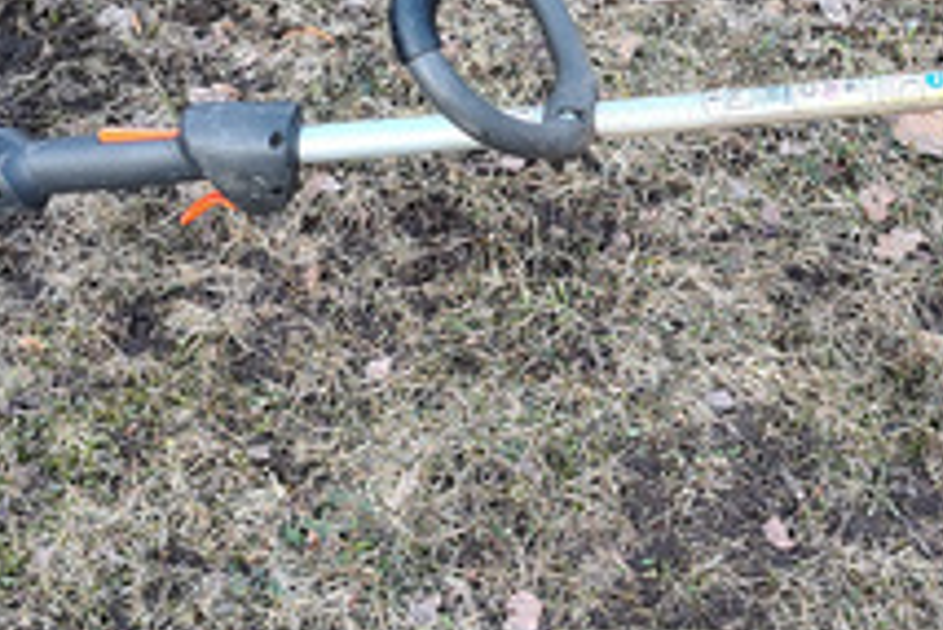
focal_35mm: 70
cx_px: 705
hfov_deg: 28.4
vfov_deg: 19.4
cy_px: 203
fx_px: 1835
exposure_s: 1/100
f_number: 1.8
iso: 192
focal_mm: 5.56
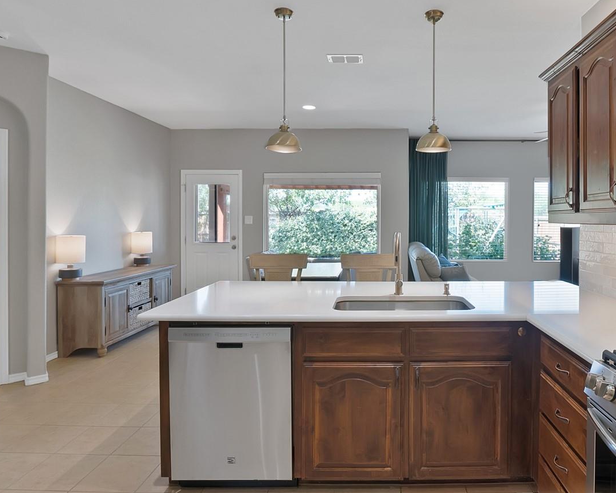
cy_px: 221
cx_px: 366
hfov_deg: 76.9
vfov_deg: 65.3
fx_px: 383
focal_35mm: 21
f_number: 9
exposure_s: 1/1.25
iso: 640
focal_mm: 12
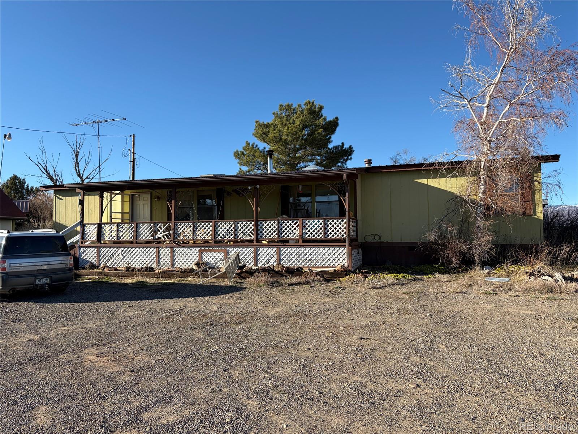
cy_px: 217
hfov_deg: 67.3
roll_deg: +1.1
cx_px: 289
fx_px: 434
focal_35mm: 26
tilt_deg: +3.8
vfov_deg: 53.1
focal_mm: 5.96
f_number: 1.6
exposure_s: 1/1901
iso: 50
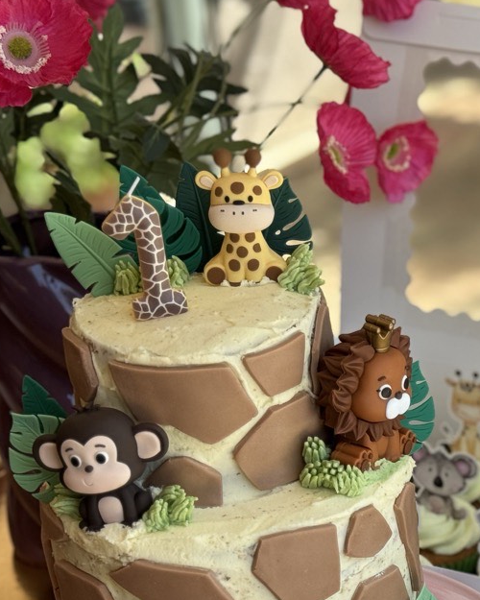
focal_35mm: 105
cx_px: 581
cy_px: 492
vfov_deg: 18.1
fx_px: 1865
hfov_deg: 14.2
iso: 64
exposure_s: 1/439
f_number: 1.78
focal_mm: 6.76
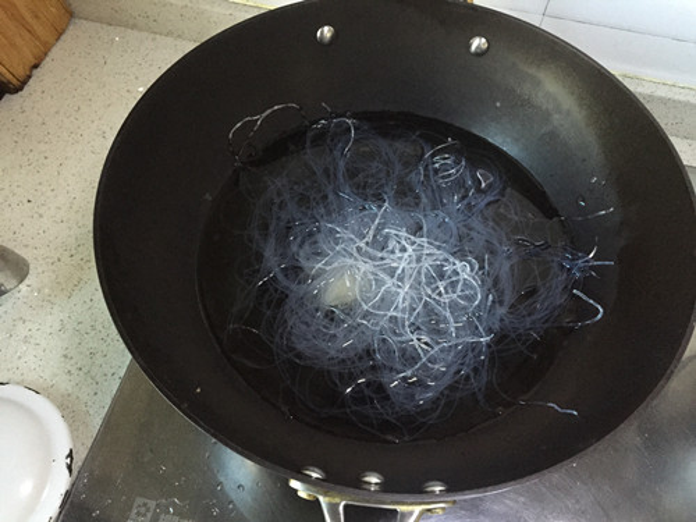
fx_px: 583
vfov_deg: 48.2
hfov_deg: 61.7
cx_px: 348
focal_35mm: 29
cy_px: 261
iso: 320
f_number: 2.2
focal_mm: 4.15
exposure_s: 1/15
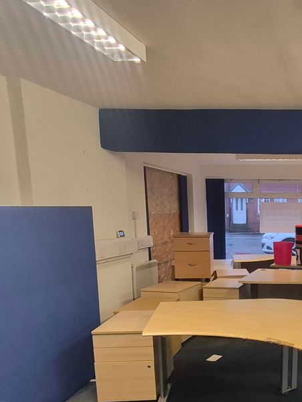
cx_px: 307
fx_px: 279
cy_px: 275
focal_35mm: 24
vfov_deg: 69.1
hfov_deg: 46.7
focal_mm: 1.74
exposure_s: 1/50
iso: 200
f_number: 2.2
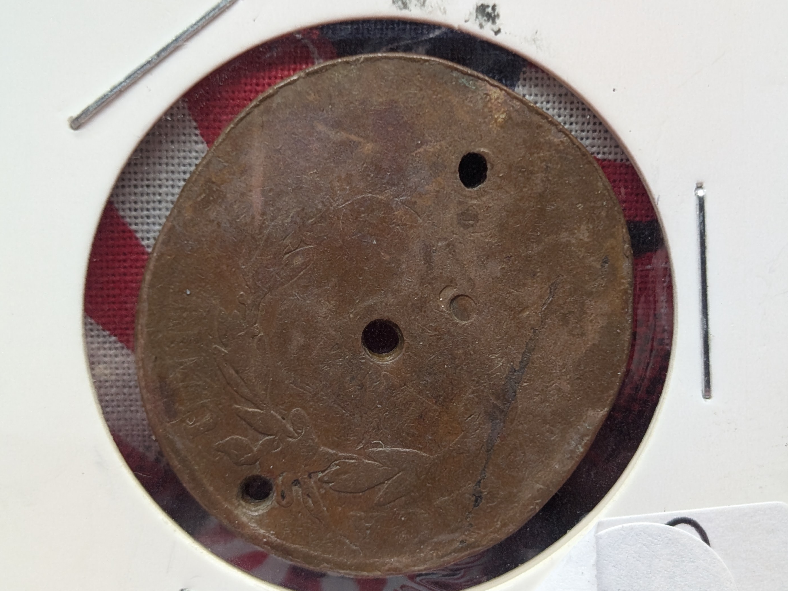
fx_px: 1639
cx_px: 454
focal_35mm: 72
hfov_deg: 27.0
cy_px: 297
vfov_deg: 20.4
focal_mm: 6.9
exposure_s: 1/49.7
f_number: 1.68
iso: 57
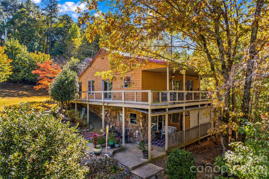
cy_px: 90
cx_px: 134
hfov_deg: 78.6
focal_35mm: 22
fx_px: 164
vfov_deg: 57.2
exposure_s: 1/200
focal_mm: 8.38
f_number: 2.8
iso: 100
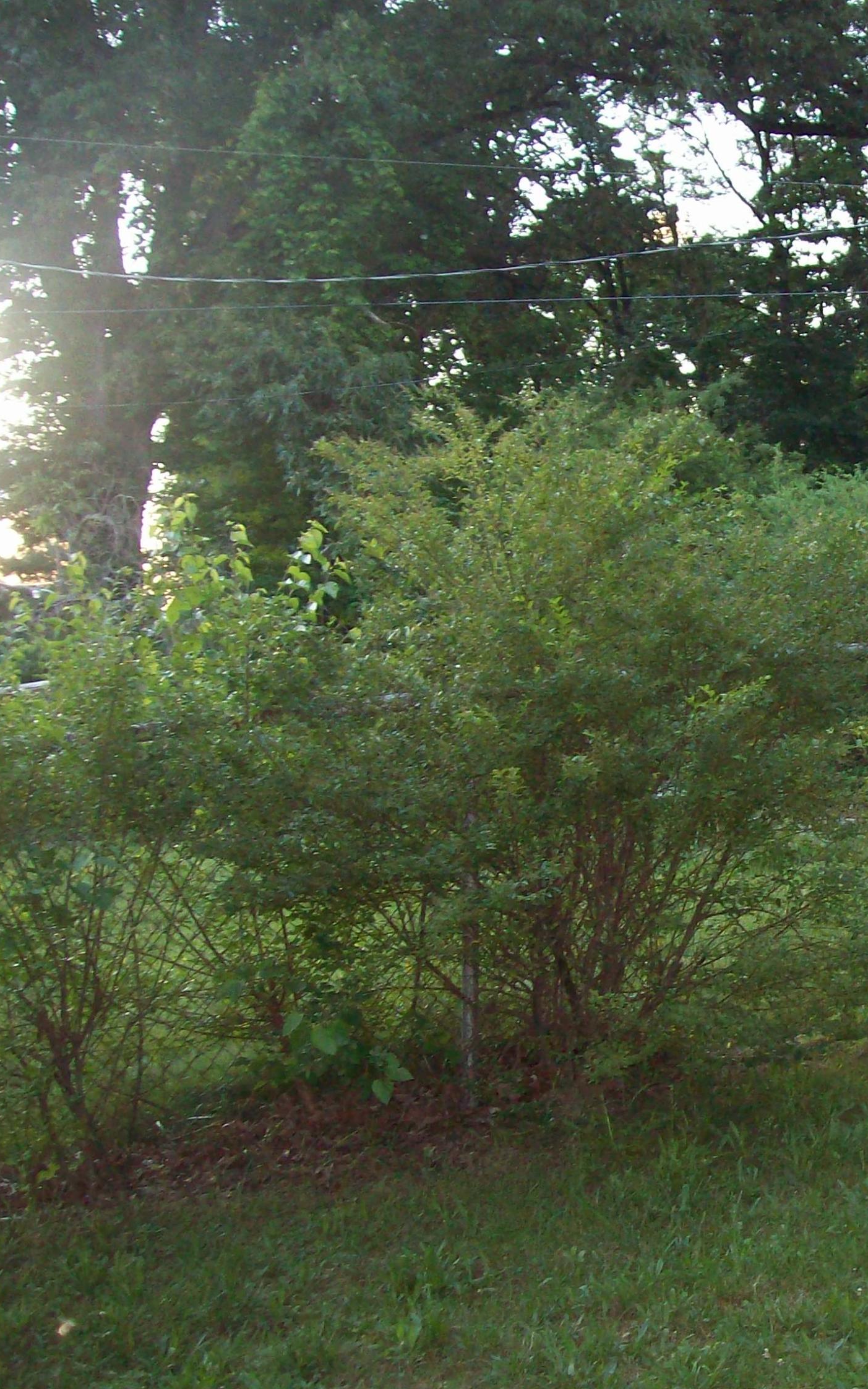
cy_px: 695
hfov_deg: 23.9
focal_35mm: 51
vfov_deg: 39.6
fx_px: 1930
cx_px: 922
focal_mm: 6
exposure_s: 1/64
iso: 200
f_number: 2.7
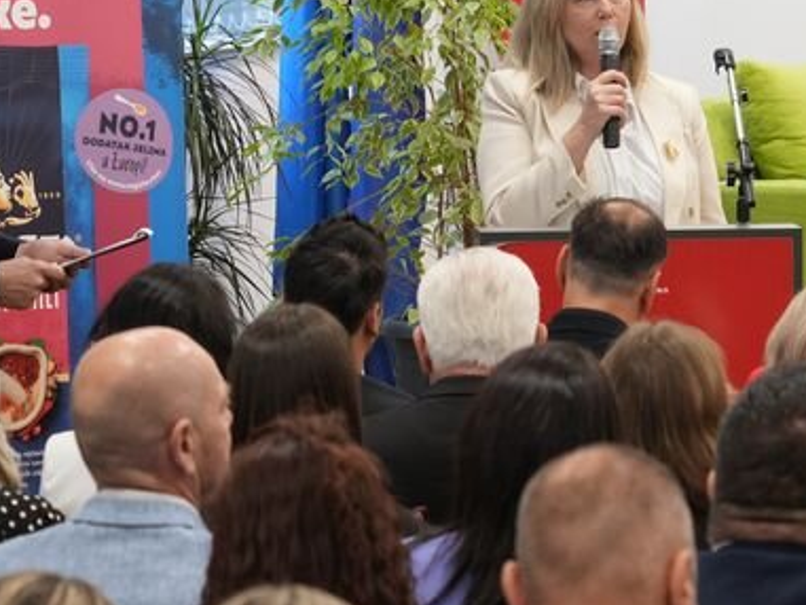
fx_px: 5776
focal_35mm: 248
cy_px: 304
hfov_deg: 8.0
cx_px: 599
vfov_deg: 6.0
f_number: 5.6
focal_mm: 96
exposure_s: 1/100
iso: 2000
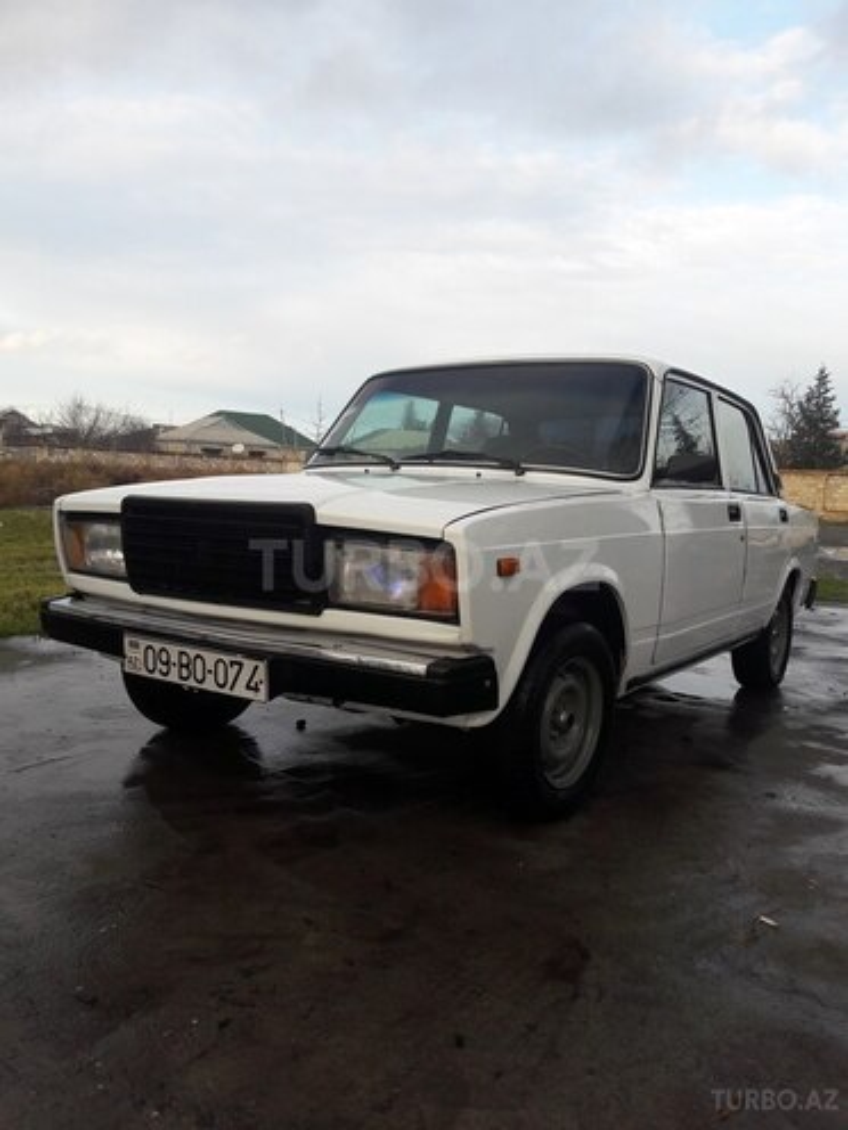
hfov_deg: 49.7
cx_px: 424
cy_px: 565
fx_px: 915
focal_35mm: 28
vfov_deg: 63.4
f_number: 1.9
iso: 40
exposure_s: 1/303
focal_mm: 3.7
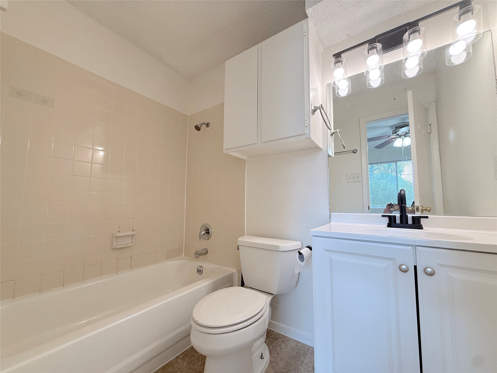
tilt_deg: +5.2
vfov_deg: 85.7
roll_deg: -0.7
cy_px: 186
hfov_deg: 102.1
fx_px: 201
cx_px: 248
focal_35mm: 14
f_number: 2.2
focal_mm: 2.22
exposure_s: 1/120
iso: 125
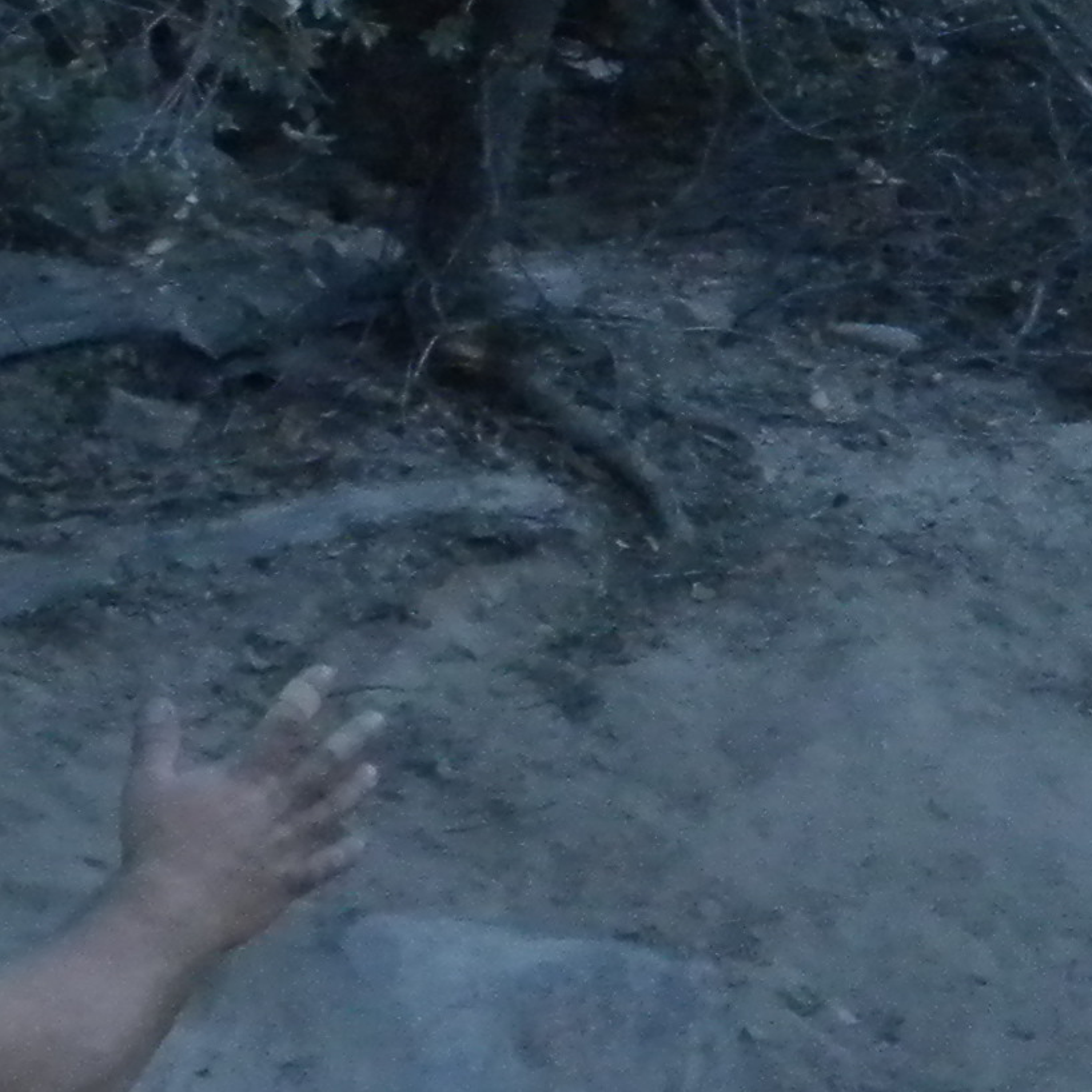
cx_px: 2243
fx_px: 5710
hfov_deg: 10.0
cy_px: 32
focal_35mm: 160
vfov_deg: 10.8
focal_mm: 6.6
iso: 400
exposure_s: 1/349
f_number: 3.5
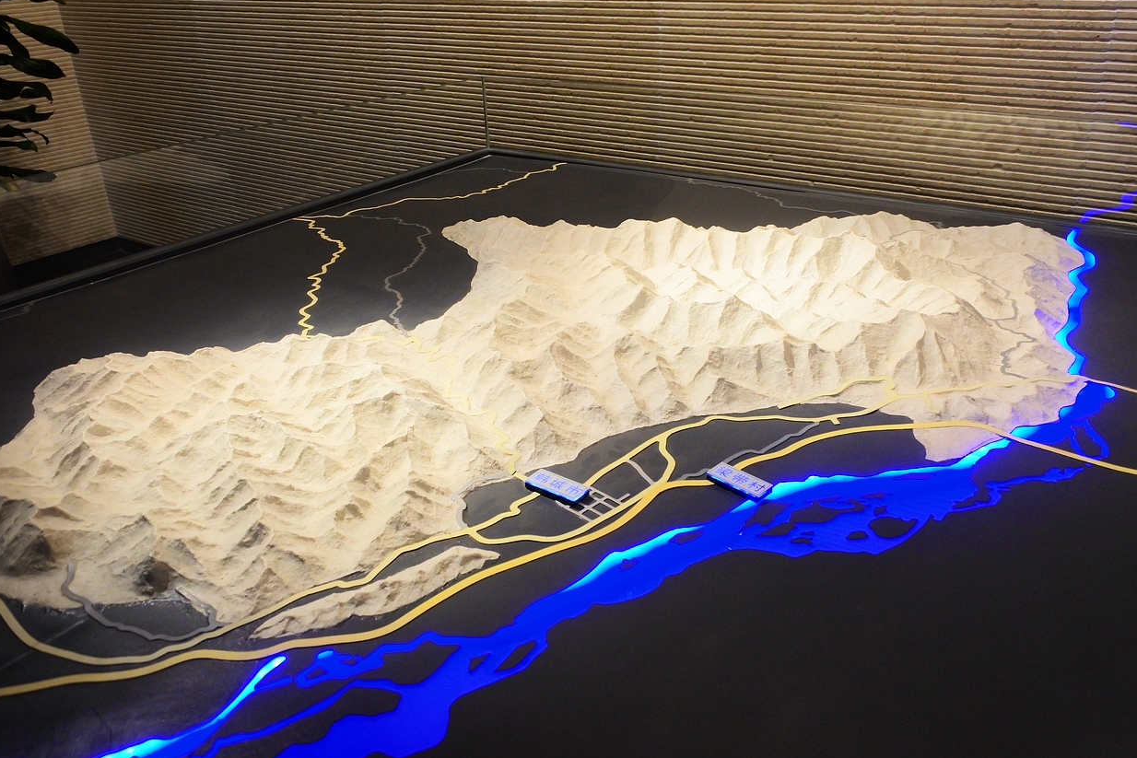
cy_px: 368
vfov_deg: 46.4
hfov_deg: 65.5
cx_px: 555
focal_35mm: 28
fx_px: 884
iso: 800
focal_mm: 10
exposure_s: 1/60
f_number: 3.5
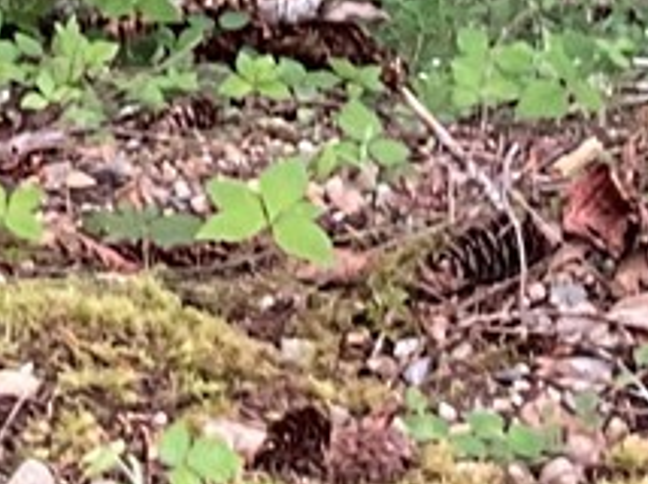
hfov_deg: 9.1
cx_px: 454
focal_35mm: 217
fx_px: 4058
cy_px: -889
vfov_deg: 6.3
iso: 64
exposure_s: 1/122
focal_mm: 3
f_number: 1.8
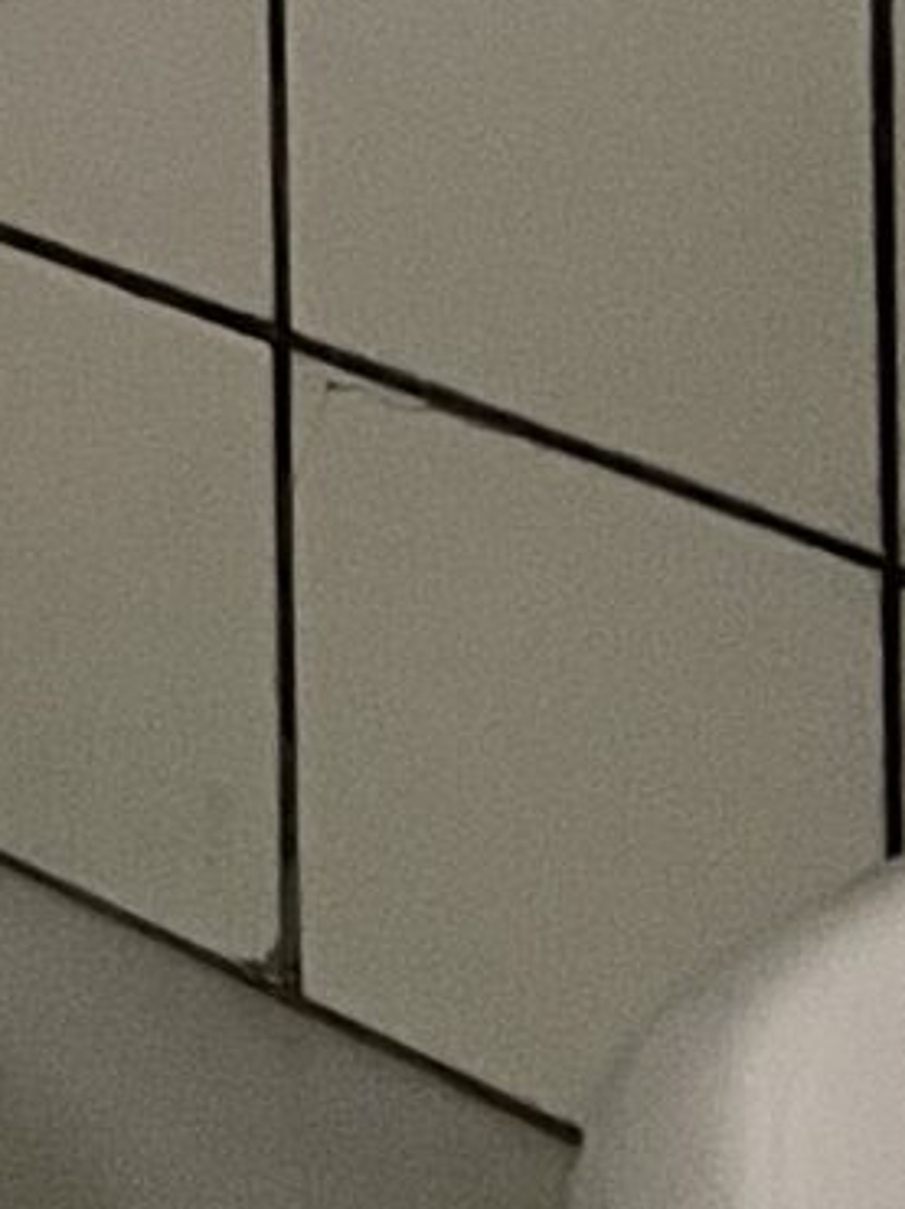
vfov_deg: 9.5
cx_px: -1764
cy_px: -1905
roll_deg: +1.7
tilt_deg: -1.3
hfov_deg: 7.3
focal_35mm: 180
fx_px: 6282
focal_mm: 5.7
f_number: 1.5
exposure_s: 1/30
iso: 640
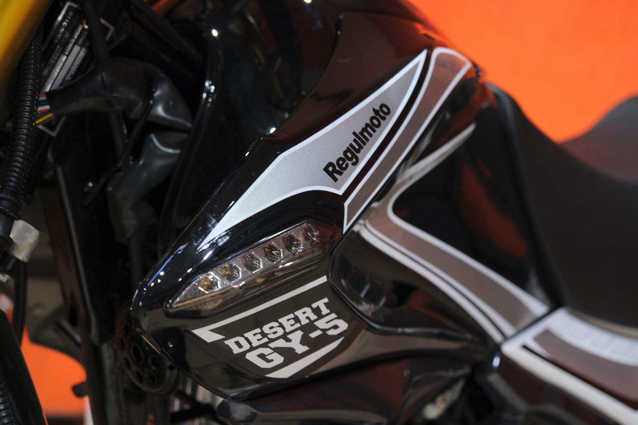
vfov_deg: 21.9
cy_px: 212
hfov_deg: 32.4
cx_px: 319
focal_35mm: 62
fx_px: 1099
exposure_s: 1/100
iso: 1600
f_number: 4
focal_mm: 41.1
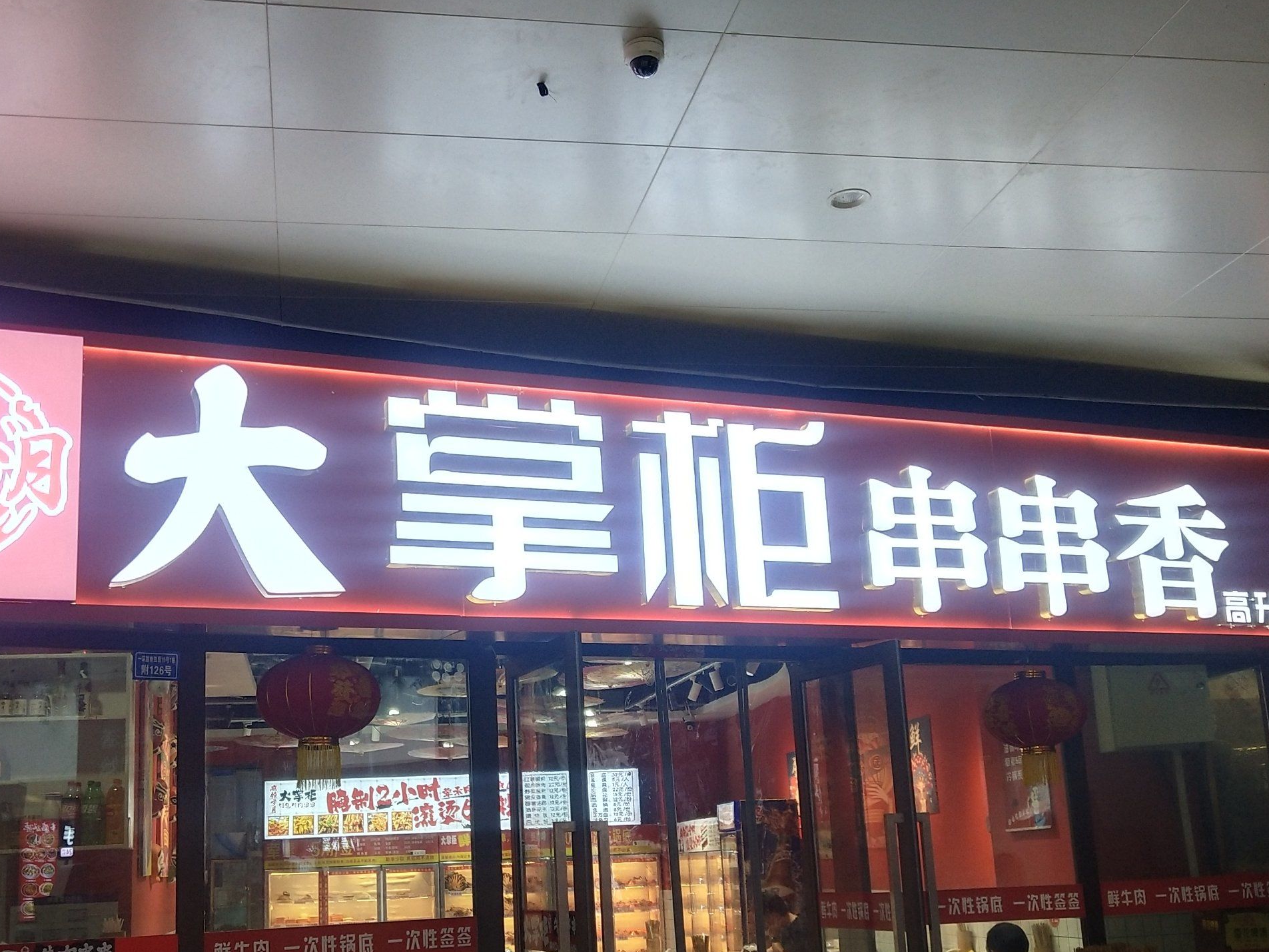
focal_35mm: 43
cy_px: 582
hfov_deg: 43.8
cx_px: 564
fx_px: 1576
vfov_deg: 33.5
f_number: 1.8
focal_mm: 3.95
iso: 51
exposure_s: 1/118
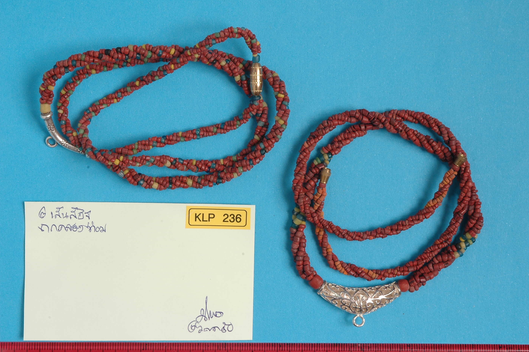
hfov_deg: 24.5
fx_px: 1219
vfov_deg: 16.4
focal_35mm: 83
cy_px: 187
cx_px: 270
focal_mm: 52
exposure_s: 1/6
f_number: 22
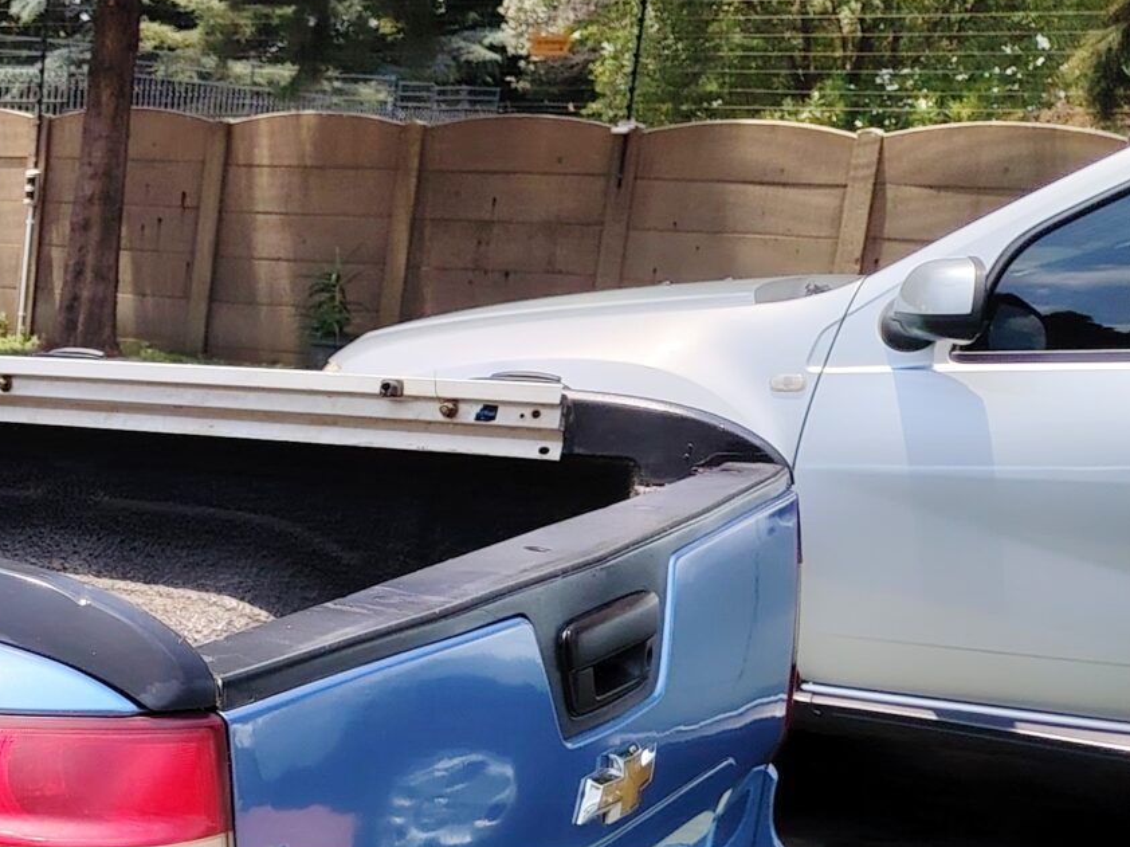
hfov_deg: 22.0
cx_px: -580
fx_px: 2382
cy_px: 838
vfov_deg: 19.6
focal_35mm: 73
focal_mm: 5.25
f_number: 1.75
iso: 100
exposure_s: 1/799
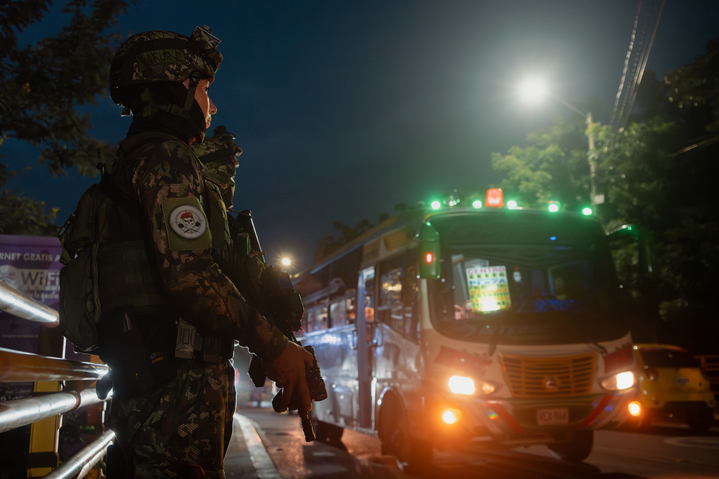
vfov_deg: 38.9
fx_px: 679
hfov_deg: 55.8
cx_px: 360
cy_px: 240
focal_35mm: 34
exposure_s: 1/125
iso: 3200
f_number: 4
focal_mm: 34
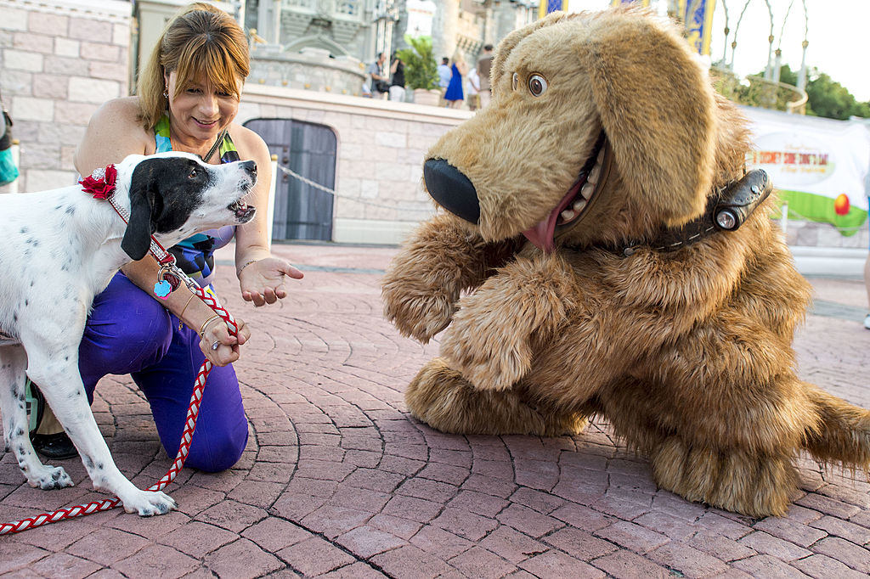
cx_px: 435
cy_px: 290
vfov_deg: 53.1
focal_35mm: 24
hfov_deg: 73.8
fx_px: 580
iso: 800
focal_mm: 24
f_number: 3.5
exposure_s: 1/250
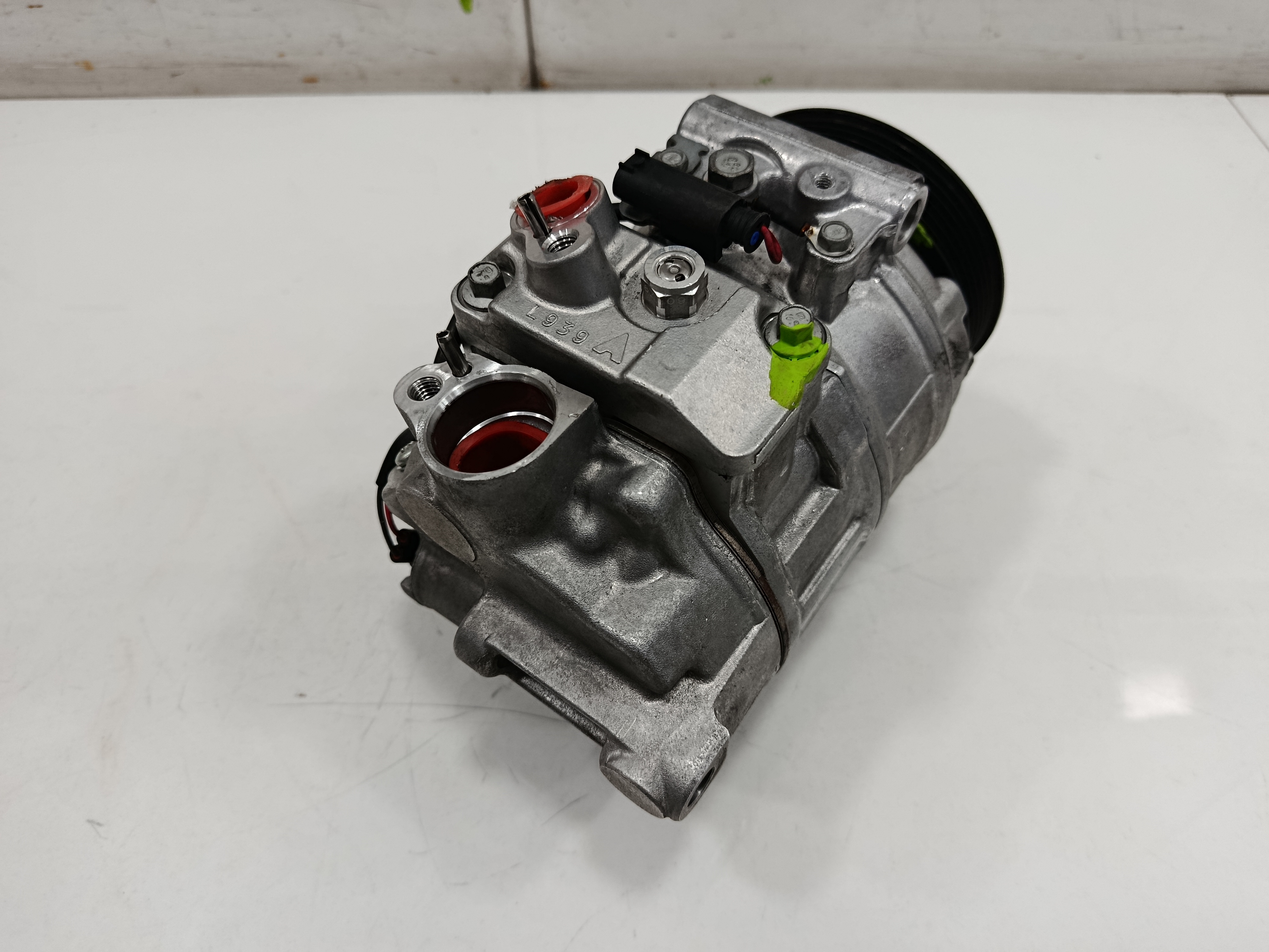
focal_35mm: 24
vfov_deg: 56.8
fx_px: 880
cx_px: 634
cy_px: 476
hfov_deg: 71.6
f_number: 1.7
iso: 929
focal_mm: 5.24
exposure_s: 1/100
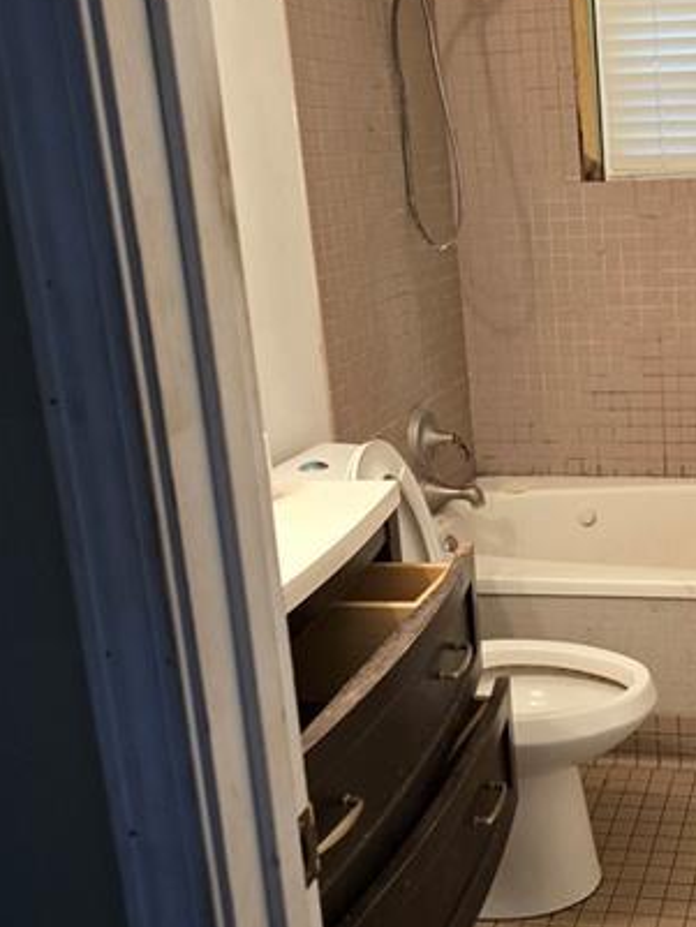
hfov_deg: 31.0
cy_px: 409
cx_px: 661
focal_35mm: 44
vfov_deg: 42.9
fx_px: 1179
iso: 640
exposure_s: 1/120
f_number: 1.7
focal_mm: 6.3
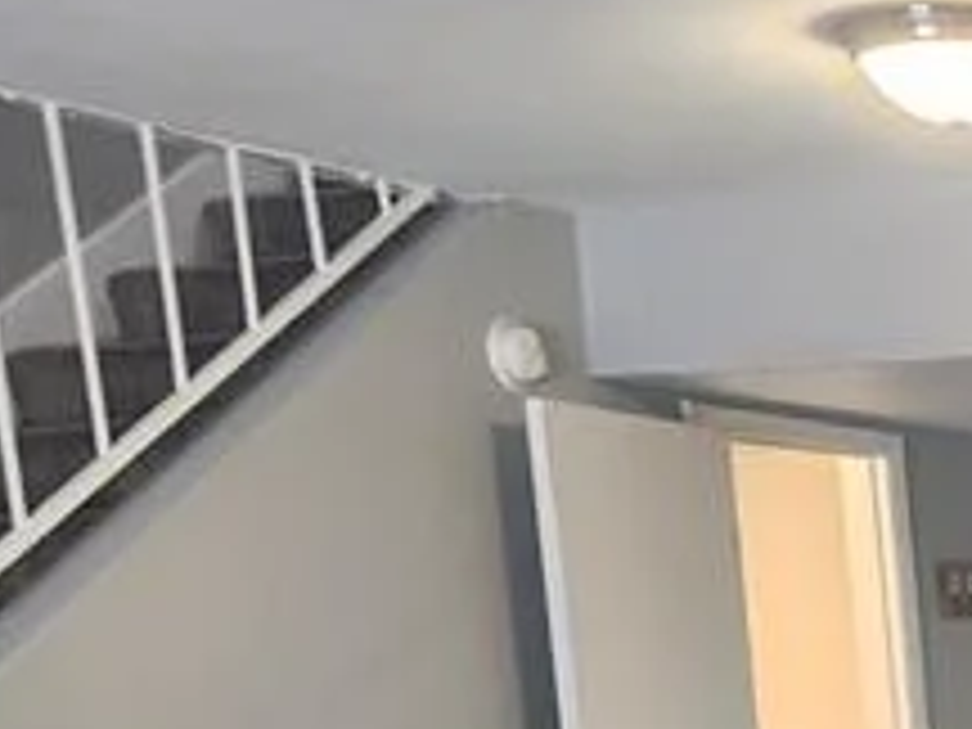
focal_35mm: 85
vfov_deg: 15.9
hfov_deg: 18.6
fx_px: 2387
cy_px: 1102
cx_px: 1678
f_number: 1.8
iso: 400
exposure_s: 1/120
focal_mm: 5.54
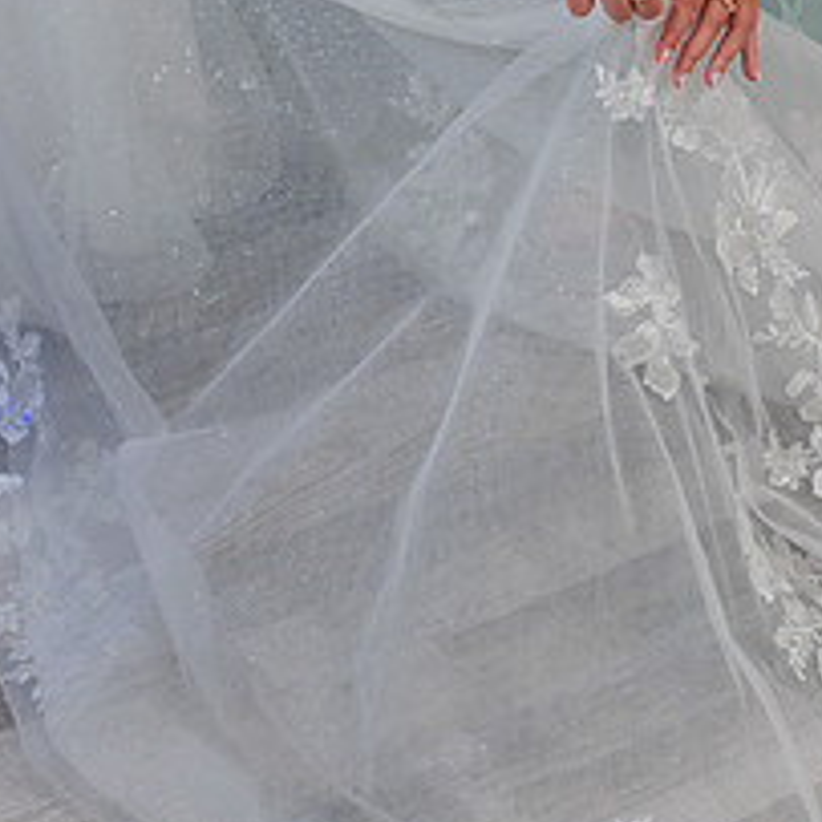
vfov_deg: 20.3
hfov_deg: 20.3
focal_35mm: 85
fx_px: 2284
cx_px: 559
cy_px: 271
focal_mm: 35
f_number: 3.2
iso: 1000
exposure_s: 1/250
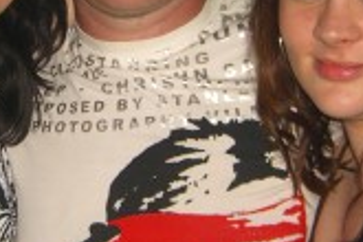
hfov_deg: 14.2
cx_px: 121
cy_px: 64
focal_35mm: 144
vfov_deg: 9.5
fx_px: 1452
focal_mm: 7.9
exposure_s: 1/60
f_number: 2.8
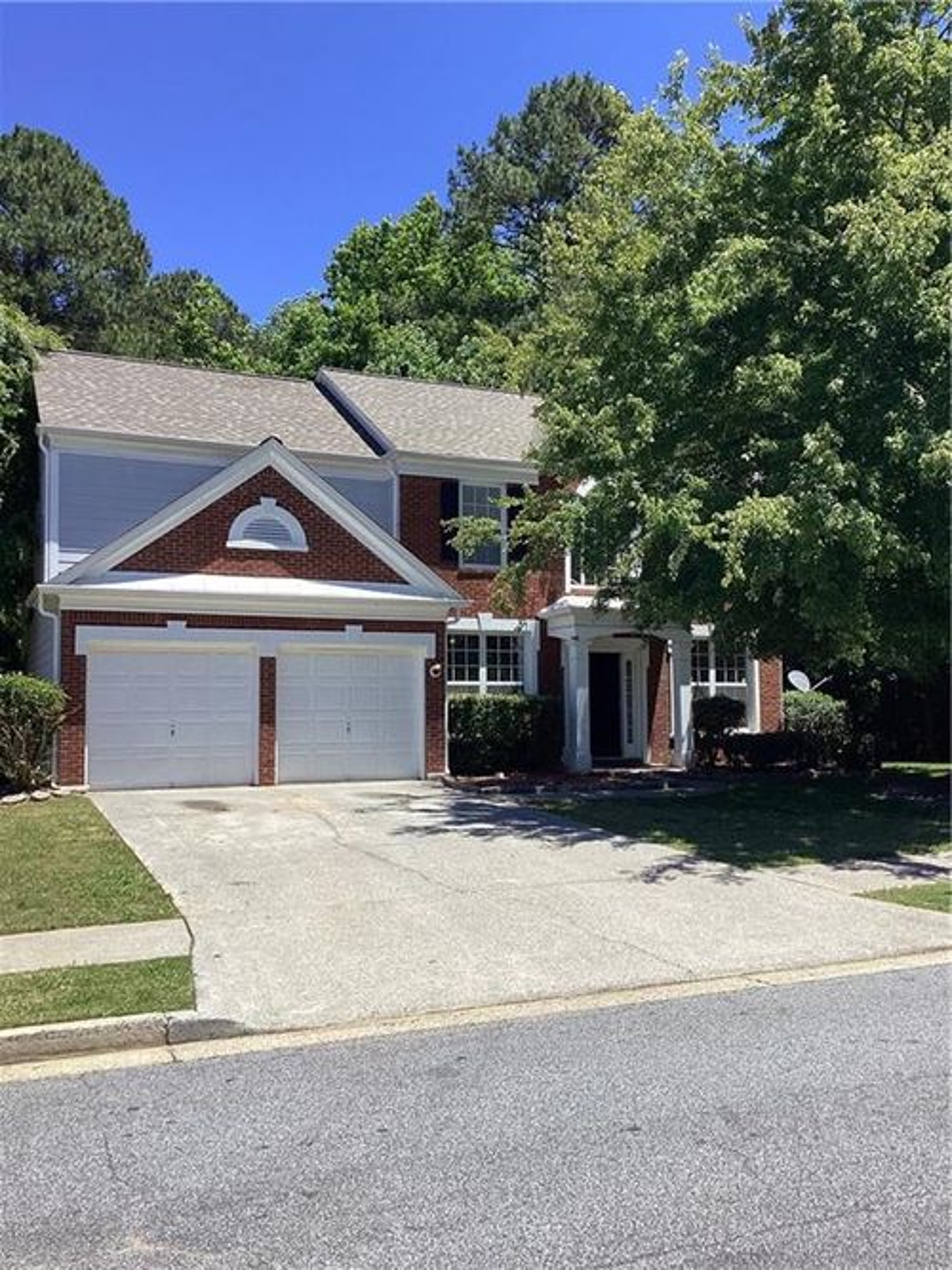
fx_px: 1137
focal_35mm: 31
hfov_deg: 45.4
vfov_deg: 58.4
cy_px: 635
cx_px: 476
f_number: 2.4
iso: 25
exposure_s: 1/1045
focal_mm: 3.3
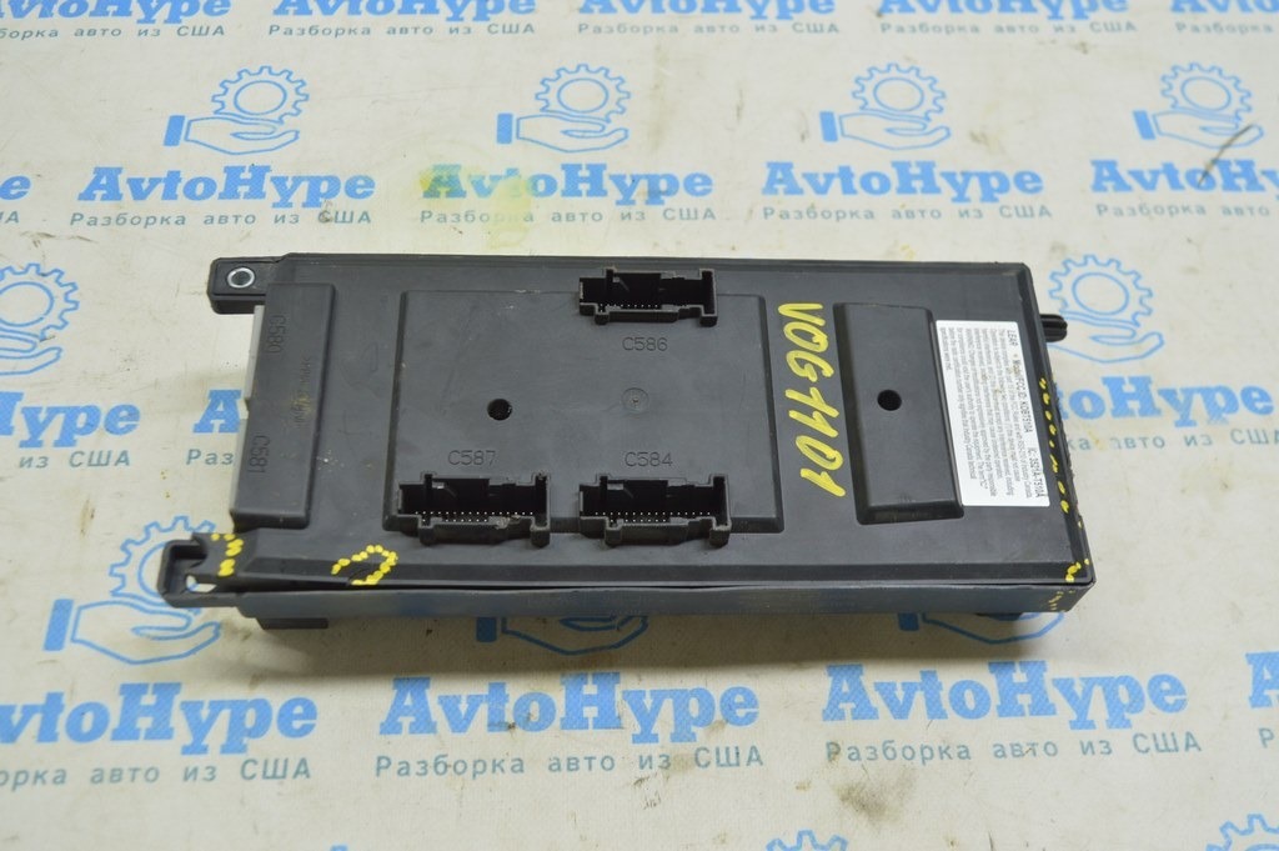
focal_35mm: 39
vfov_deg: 34.2
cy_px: 426
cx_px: 640
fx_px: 1384
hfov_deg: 49.6
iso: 400
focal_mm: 26
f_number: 5.6
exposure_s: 1/20
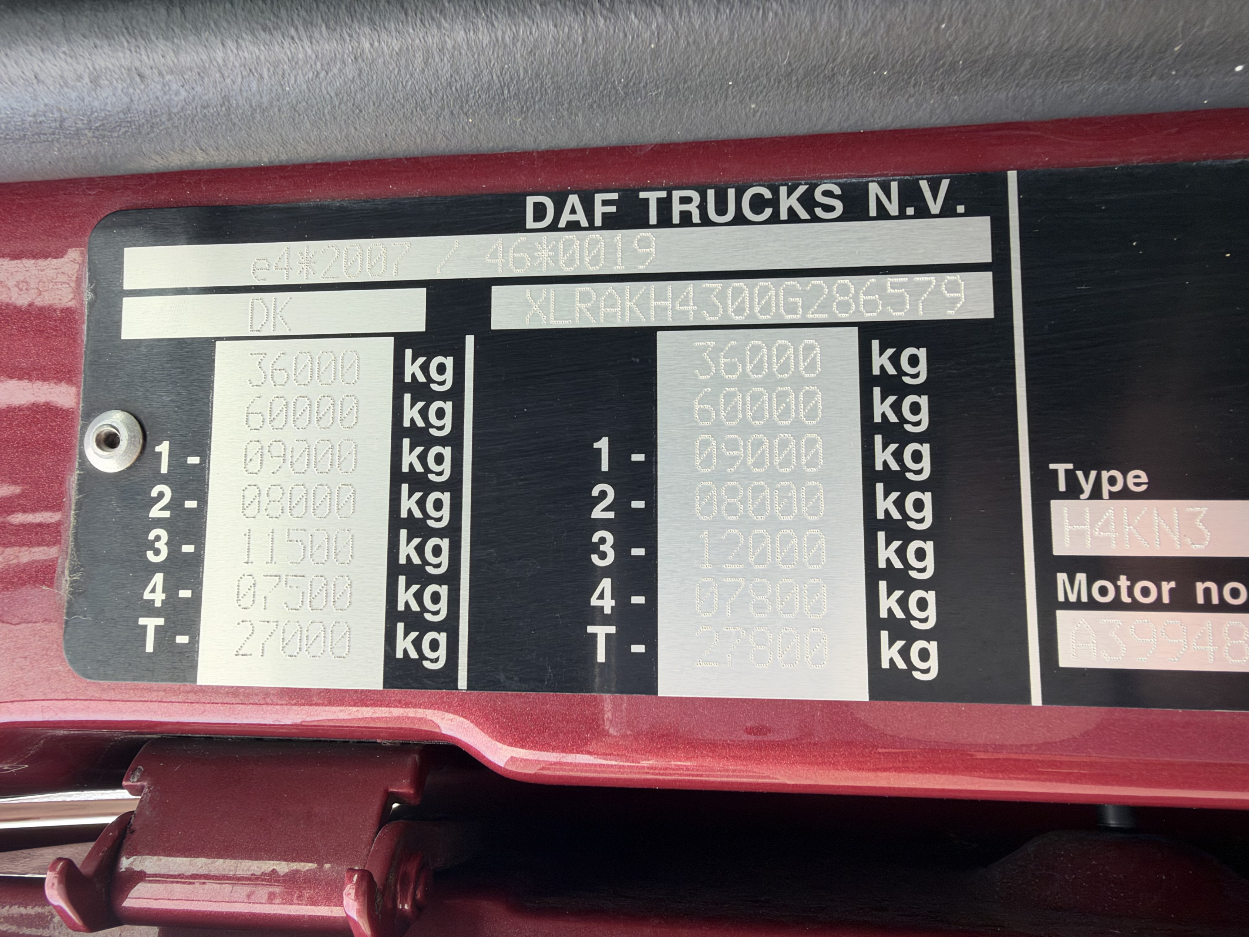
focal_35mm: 25
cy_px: 468
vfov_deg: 54.9
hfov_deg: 69.4
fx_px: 902
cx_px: 624
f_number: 2.2
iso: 80
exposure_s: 1/121
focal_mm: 2.22
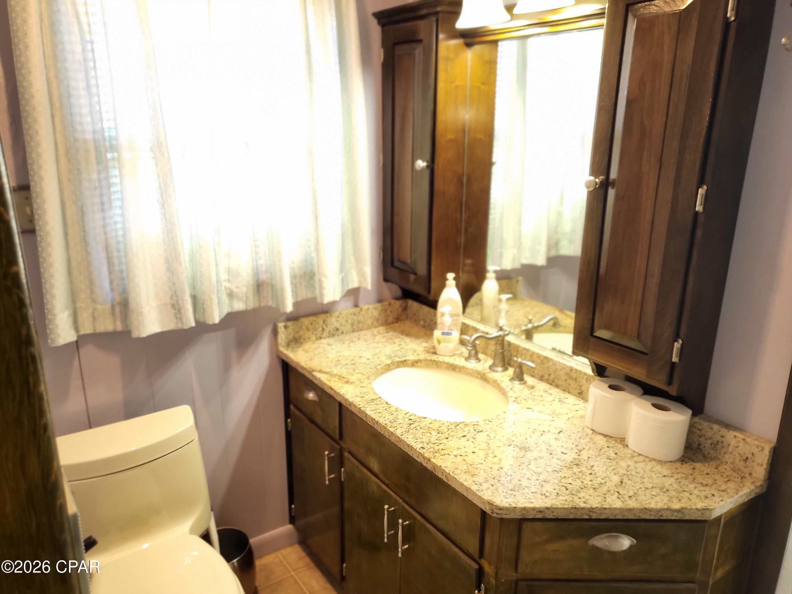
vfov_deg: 53.1
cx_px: 396
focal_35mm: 26
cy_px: 297
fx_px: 595
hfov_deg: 67.3
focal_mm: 4.25
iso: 320
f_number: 1.8
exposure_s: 1/60
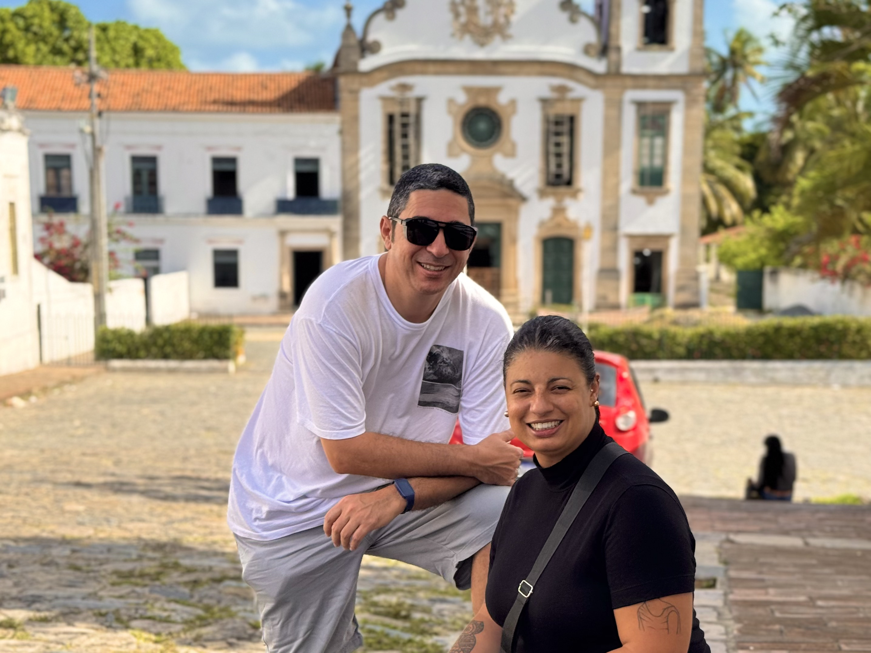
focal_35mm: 48
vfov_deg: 30.3
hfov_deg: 39.7
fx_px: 1208
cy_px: 326
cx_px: 436
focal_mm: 6.76
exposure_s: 1/1984
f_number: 1.78
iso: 64
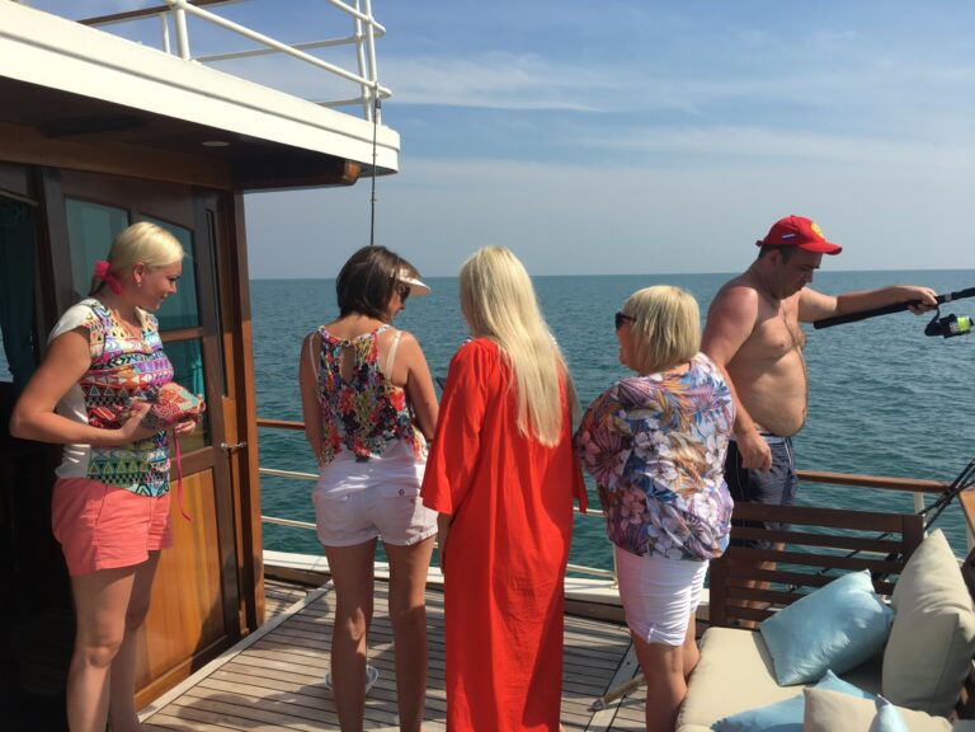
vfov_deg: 48.2
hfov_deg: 61.7
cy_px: 366
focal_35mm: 29
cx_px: 488
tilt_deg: -7.6
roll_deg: +1.2
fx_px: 817
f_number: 2.2
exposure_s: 1/1637
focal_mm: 4.15
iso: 25
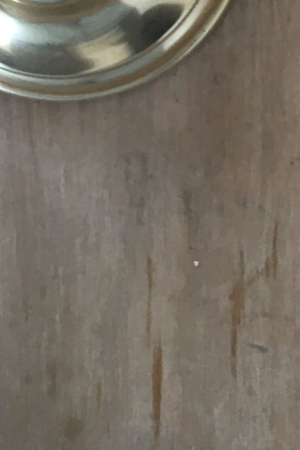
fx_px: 1362
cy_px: -175
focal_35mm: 109
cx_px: 304
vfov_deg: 17.3
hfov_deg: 12.4
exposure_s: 1/33
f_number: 2.2
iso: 32
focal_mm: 4.15
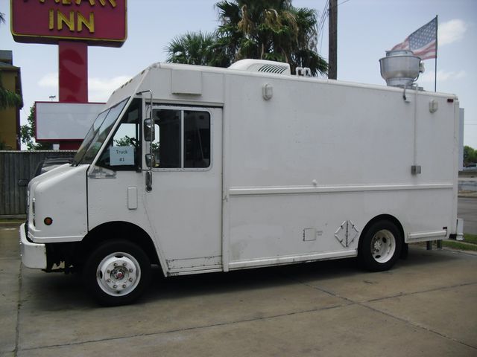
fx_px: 496
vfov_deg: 39.7
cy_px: 178
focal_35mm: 36
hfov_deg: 51.4
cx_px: 238
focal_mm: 6.3
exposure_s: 1/160
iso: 80
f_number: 7.8
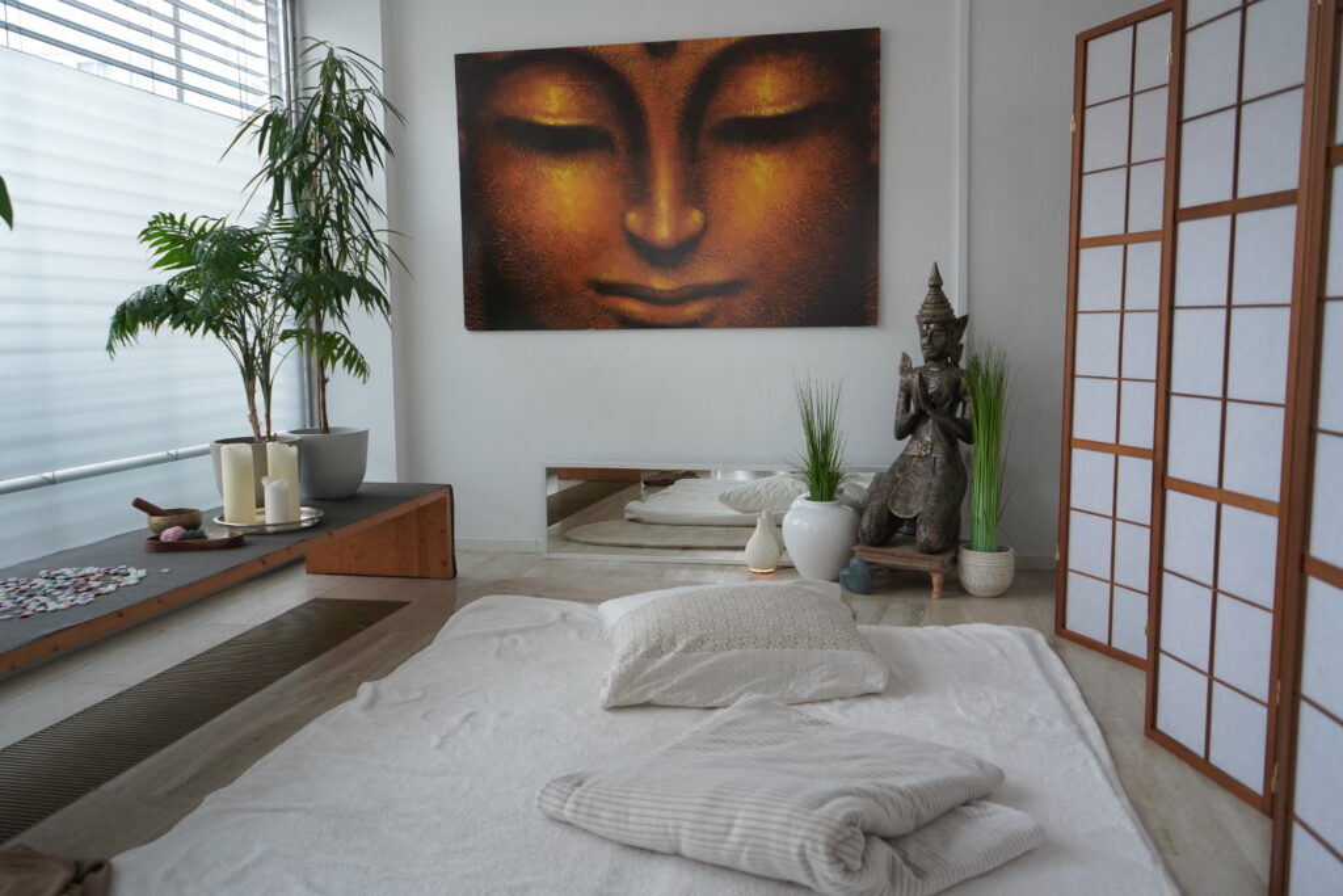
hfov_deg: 65.5
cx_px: 672
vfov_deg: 46.4
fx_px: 1045
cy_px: 448
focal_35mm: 28
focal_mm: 28
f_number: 4
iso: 3200
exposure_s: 1/160
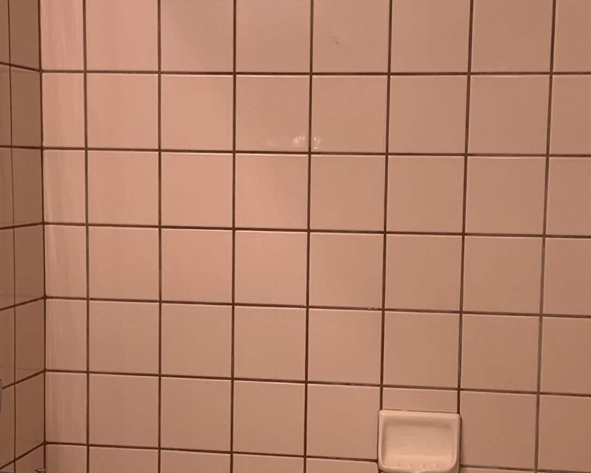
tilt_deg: -6.4
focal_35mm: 70
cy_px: 318
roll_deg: -1.8
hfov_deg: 27.1
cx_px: 306
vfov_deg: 21.8
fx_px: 1224
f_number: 1.8
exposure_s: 1/60
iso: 64
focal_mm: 4.25
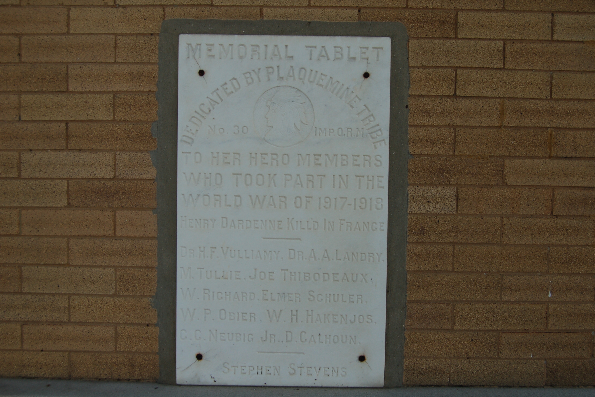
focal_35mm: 40
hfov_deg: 48.5
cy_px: 202
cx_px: 301
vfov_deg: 33.4
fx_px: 661
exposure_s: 1/160
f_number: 6.3
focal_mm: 26
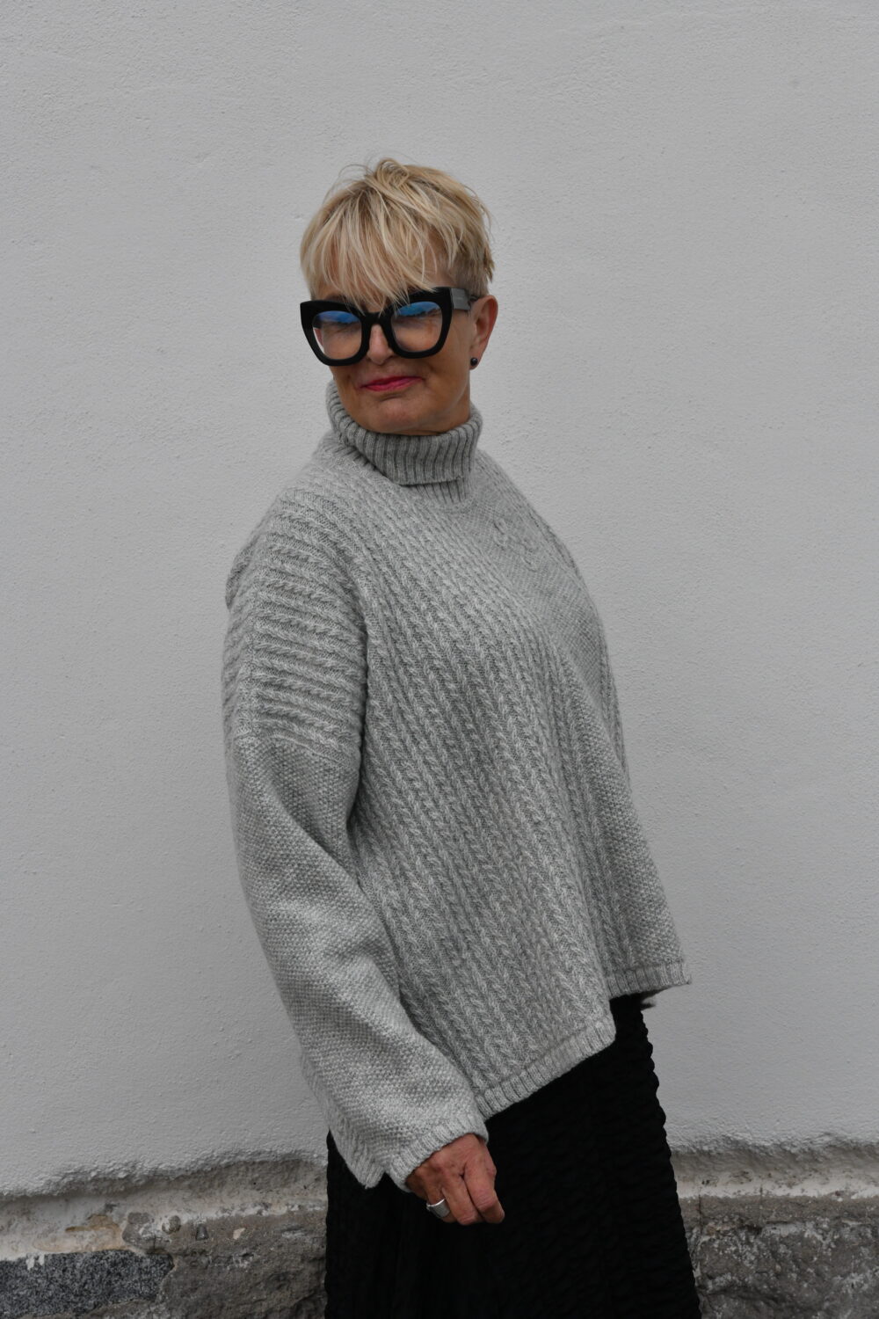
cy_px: 660
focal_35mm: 70
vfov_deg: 28.8
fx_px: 2564
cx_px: 440
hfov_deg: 19.5
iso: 1600
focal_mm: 70
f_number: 13
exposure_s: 1/750
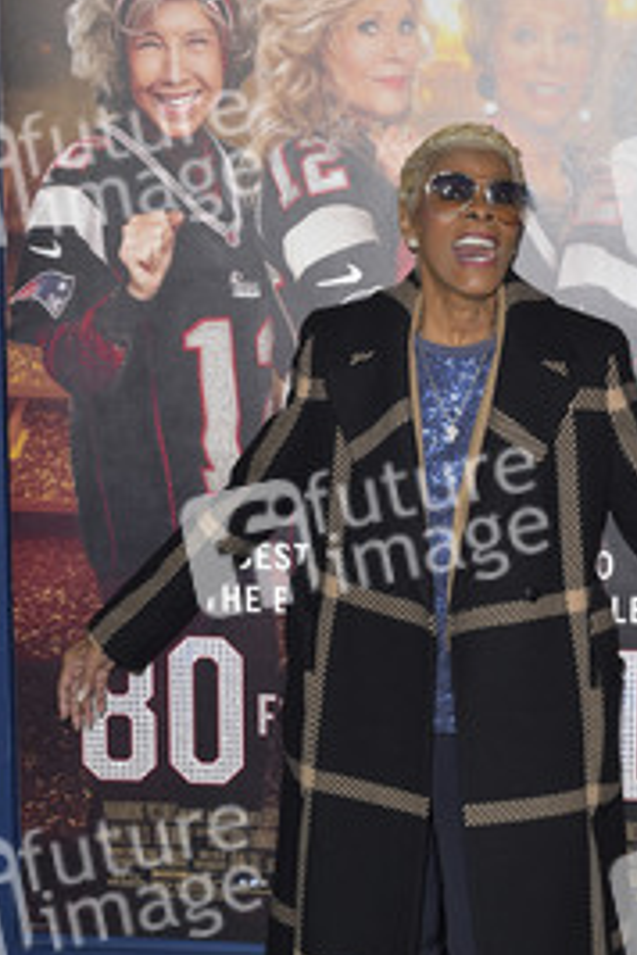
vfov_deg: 26.7
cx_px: 471
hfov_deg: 18.1
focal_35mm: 75
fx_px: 1990
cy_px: 712
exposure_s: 1/250
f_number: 6.3
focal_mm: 50
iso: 400
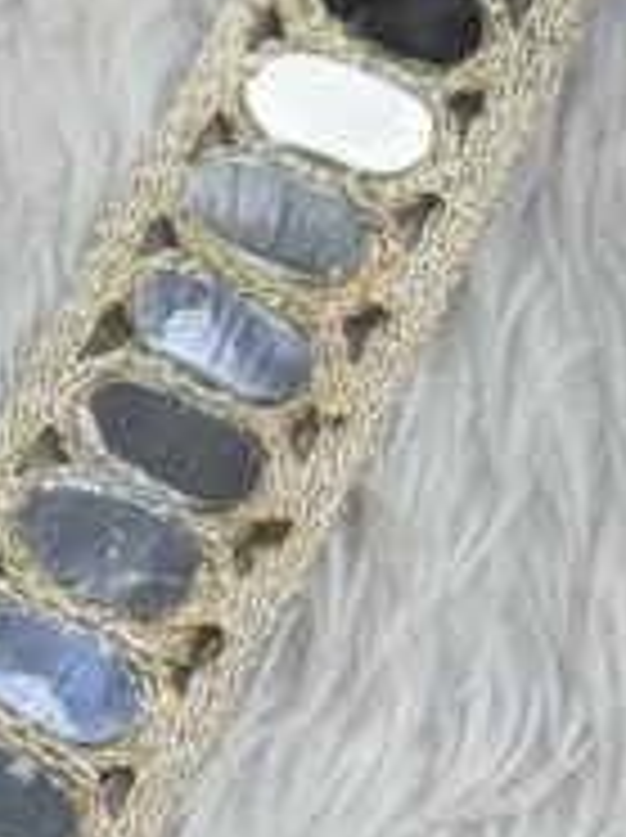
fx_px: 5003
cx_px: -176
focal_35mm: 207
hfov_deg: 7.1
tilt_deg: -60.0
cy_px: 166
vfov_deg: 9.5
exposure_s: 1/394
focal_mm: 6.76
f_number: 1.78
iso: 80
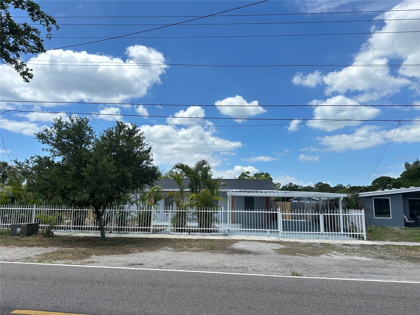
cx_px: 210
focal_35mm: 24
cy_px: 158
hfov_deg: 71.6
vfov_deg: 56.8
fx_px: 291
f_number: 1.78
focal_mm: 6.86
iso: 80
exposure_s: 1/4184
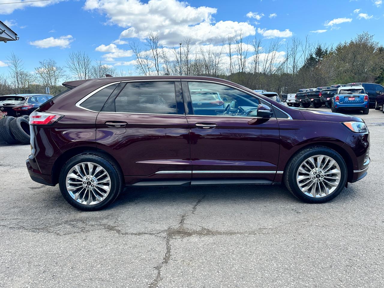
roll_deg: +2.6
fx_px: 266
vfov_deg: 56.8
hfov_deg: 71.6
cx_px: 192
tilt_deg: -10.0
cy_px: 144
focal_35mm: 24
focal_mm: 6.86
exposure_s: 1/1812
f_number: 1.78
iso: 80
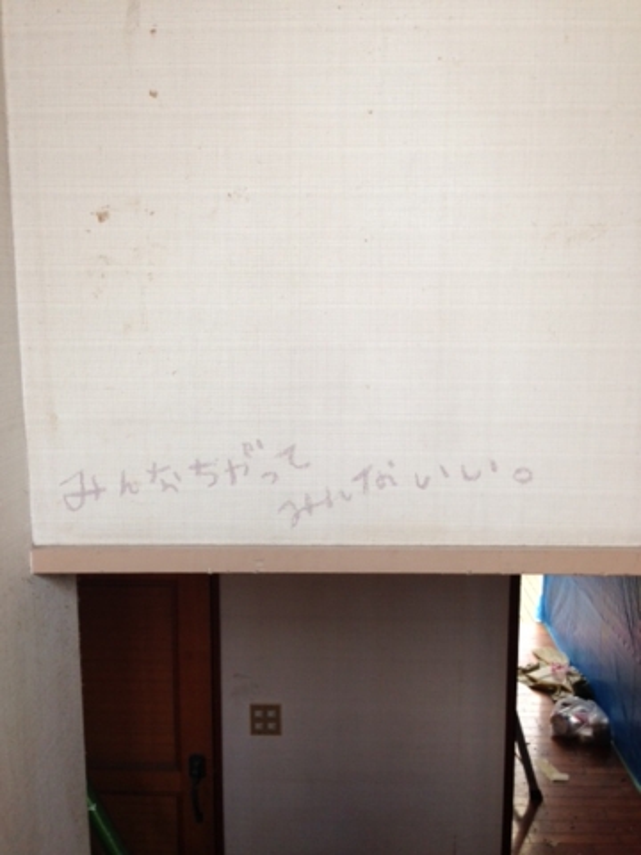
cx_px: 320
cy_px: 428
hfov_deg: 42.9
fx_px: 815
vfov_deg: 55.4
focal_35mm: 33
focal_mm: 4.13
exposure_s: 1/40
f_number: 2.4
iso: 64
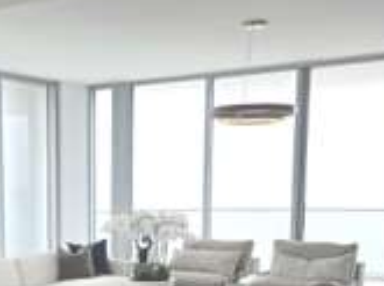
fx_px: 742
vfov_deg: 21.1
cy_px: 285
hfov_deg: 28.1
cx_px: 47
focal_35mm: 67
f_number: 1.7
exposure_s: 1/1667
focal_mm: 6.3
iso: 80
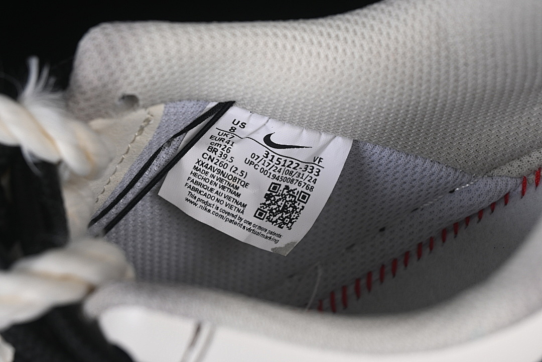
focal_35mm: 75
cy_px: 181
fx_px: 1129
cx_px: 271
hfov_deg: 27.0
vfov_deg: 18.2
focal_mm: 50
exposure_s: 1/80
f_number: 7.1
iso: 160
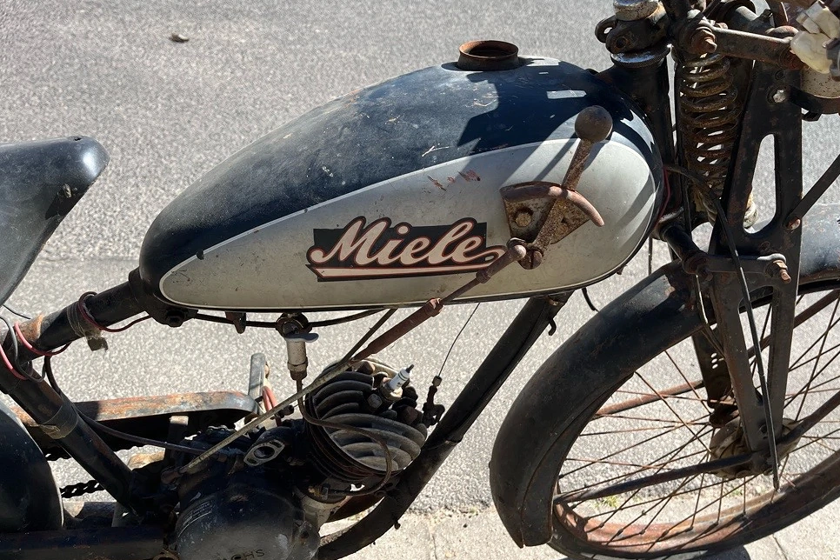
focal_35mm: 28
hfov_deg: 65.5
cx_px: 421
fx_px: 653
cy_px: 249
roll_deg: -11.8
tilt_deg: -36.2
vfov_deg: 46.3
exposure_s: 1/1372
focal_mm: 5.1
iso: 50
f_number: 1.6
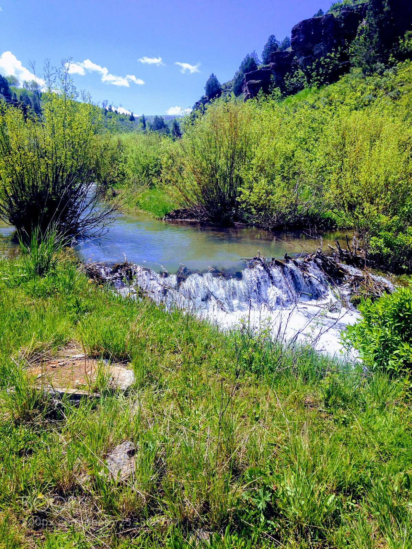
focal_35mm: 33
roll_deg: -0.5
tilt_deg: -11.5
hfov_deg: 42.9
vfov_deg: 55.4
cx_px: 206
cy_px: 274
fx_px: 524
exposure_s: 1/1466
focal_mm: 4.12
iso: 50
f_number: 2.4
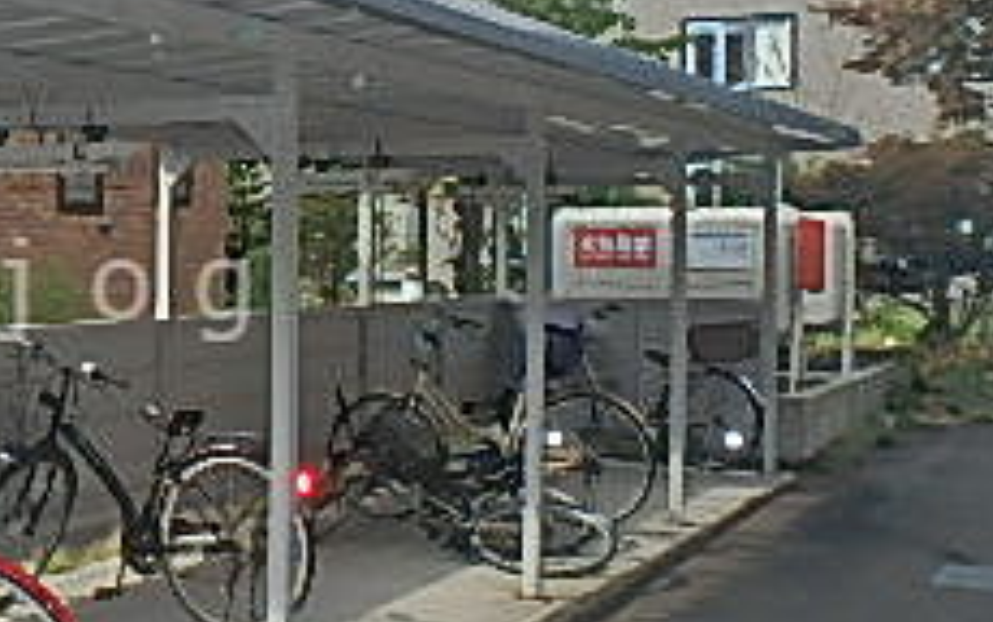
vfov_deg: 21.0
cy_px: 289
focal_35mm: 62
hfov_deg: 30.4
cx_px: -22
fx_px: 1679
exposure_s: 1/800
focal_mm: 3.7
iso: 125
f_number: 3.5
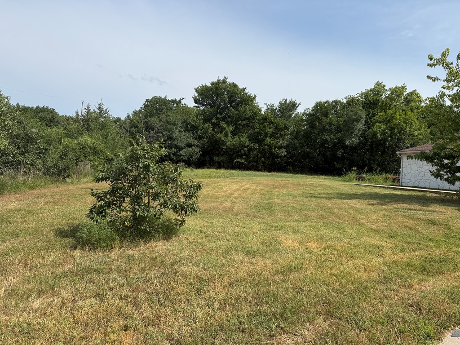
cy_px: 172
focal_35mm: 24
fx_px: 319
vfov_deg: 56.8
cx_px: 230
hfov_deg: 71.6
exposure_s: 1/5319
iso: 80
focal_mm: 6.76
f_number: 1.78
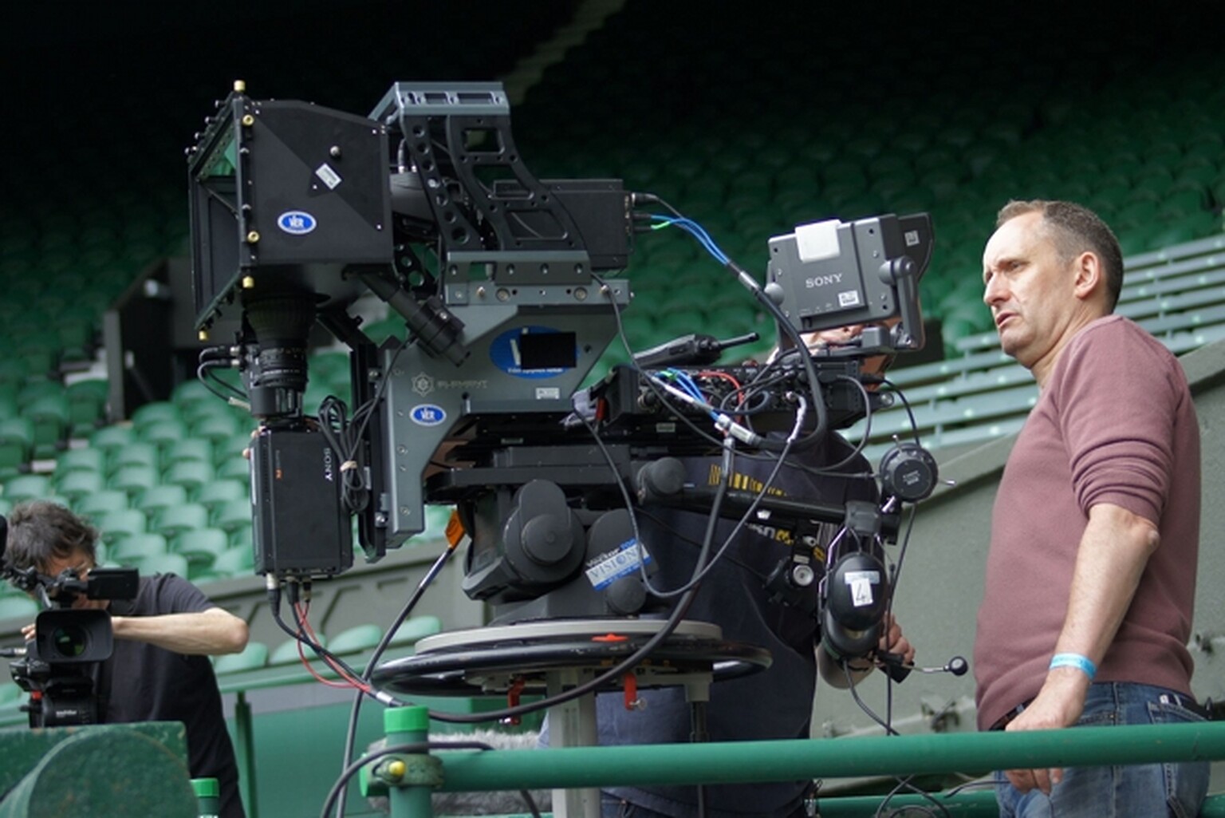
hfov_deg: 18.2
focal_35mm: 112
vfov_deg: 12.2
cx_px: 612
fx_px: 3829
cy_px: 409
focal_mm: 75
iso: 200
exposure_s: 1/125
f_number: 4.5
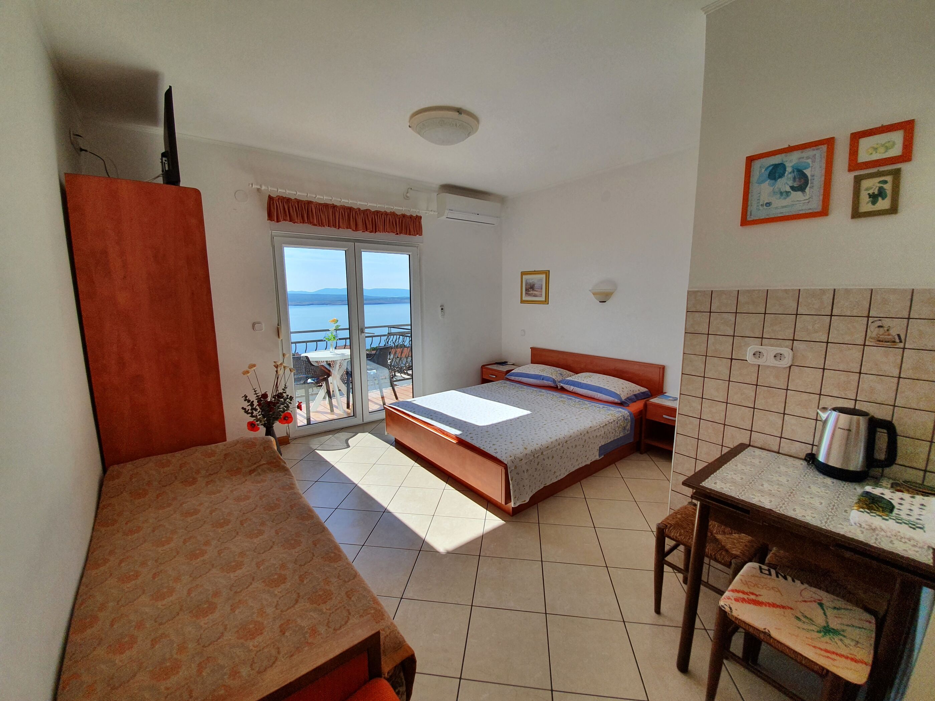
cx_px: 468
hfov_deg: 106.2
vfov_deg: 89.9
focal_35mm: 13
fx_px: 351
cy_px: 350
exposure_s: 1/646
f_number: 2.2
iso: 50
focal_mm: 1.8
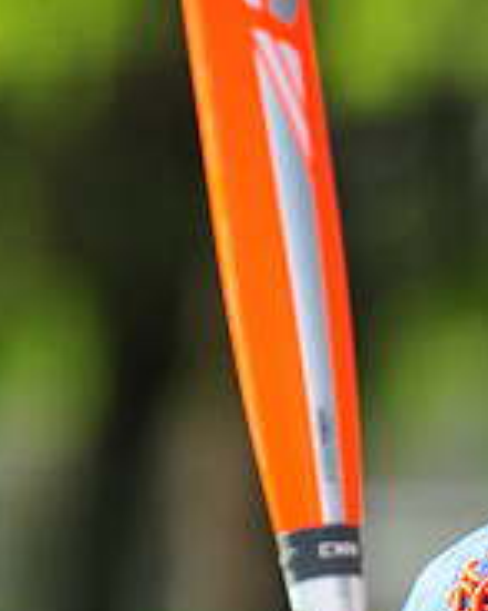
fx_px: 10679
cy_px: 800
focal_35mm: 591
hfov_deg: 2.6
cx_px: 458
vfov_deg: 3.3
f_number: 4.5
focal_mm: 200
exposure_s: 1/800
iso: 200
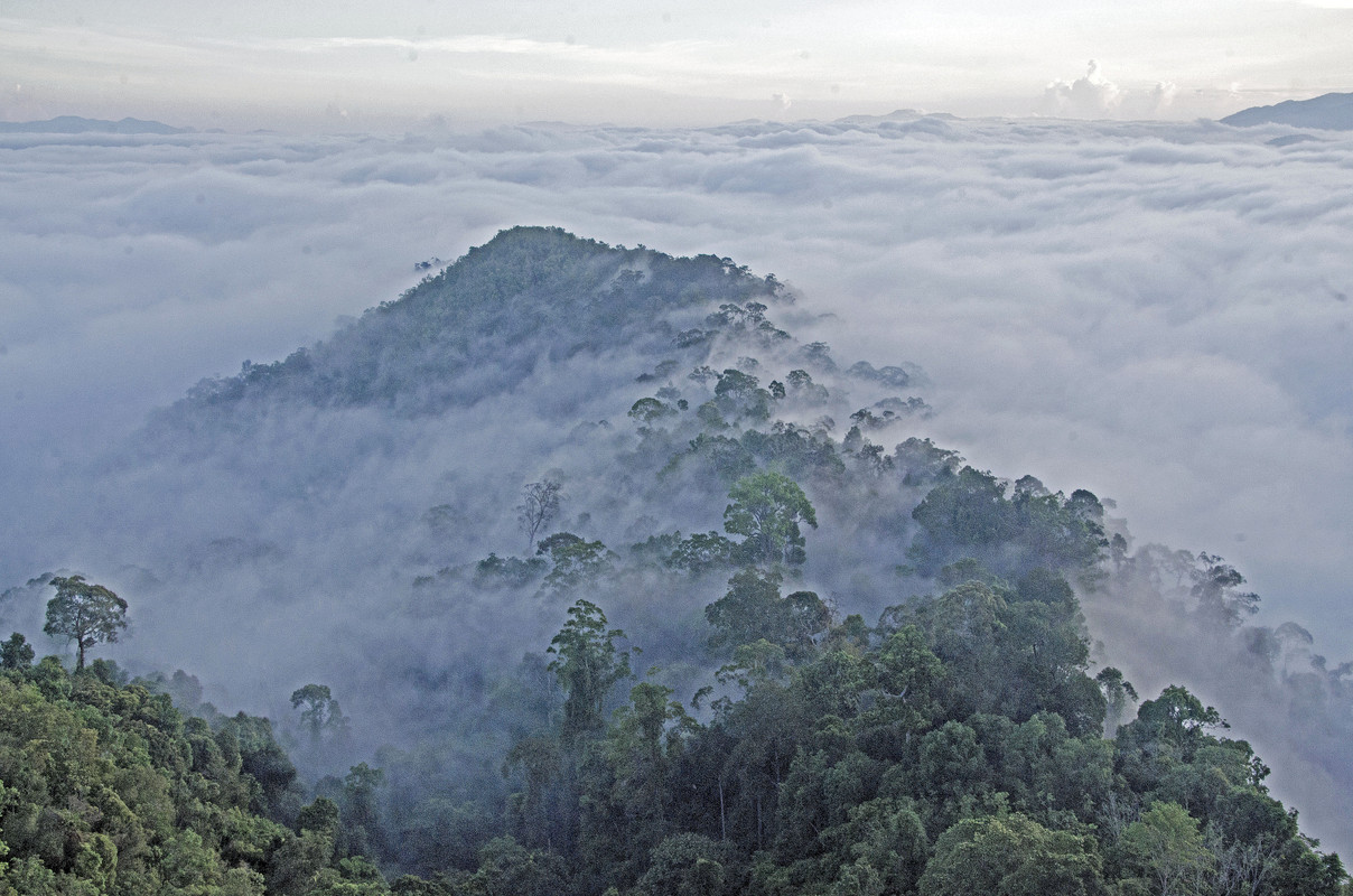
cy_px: 448
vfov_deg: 34.1
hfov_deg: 49.6
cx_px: 676
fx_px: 1463
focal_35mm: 39
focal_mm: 26
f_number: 18
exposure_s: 1/80
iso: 1000
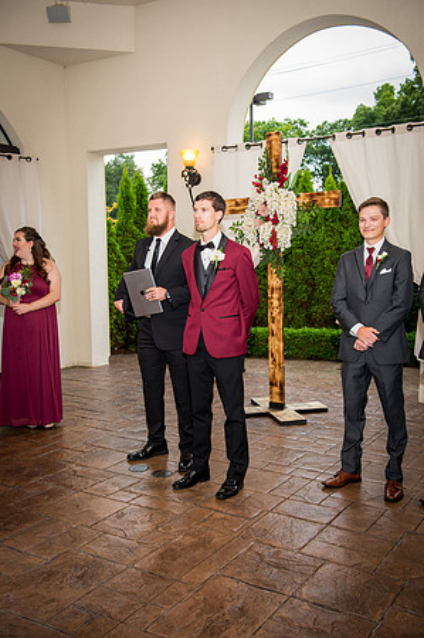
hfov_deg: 35.0
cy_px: 319
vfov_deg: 50.7
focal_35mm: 38
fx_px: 673
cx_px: 212
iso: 400
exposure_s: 1/90
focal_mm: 38
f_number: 4
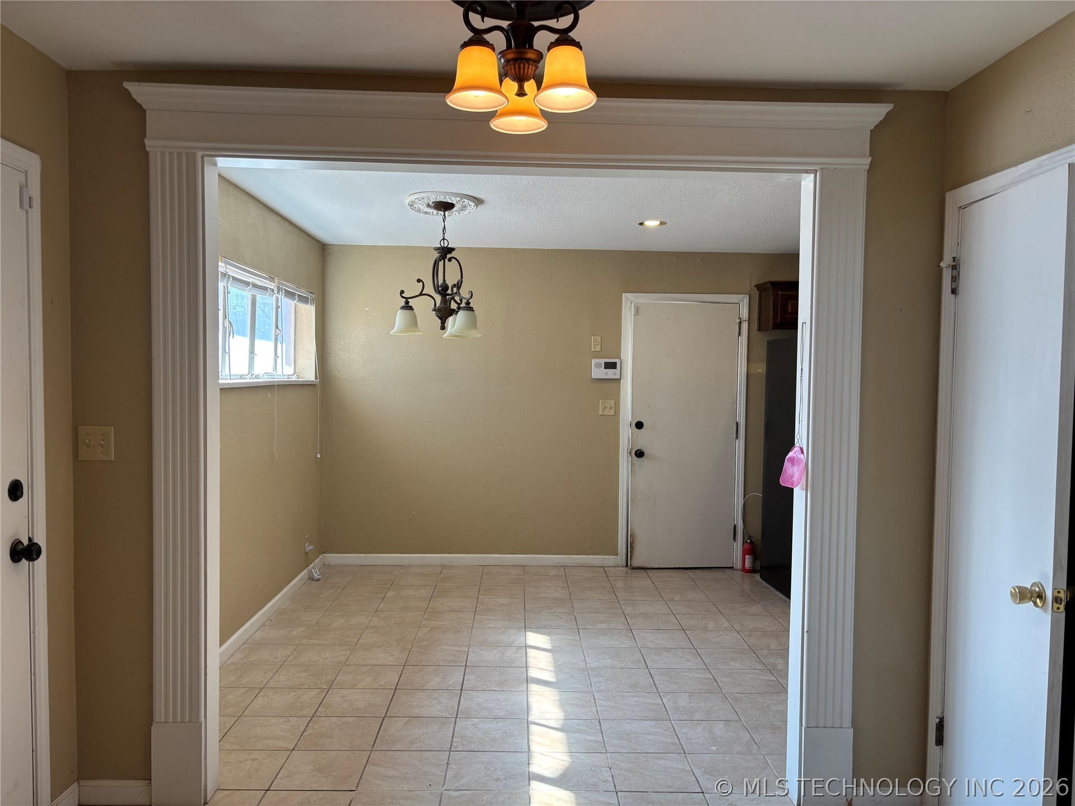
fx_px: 807
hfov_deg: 67.3
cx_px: 538
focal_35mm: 26
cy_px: 403
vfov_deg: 53.1
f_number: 1.6
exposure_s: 1/120
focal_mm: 5.96
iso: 40
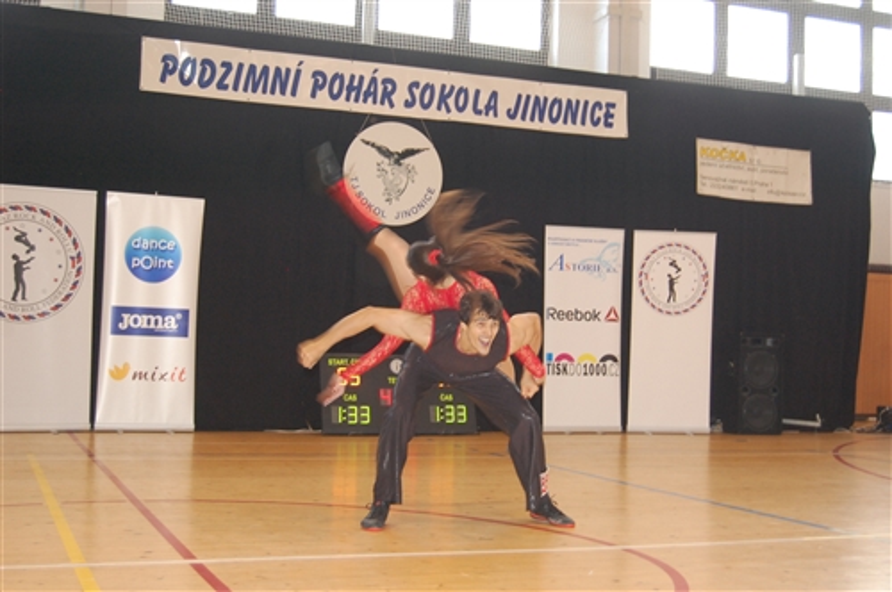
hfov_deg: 41.2
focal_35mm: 48
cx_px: 446
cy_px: 296
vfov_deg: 28.0
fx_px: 1188
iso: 900
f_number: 4.5
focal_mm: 32
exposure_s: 1/60
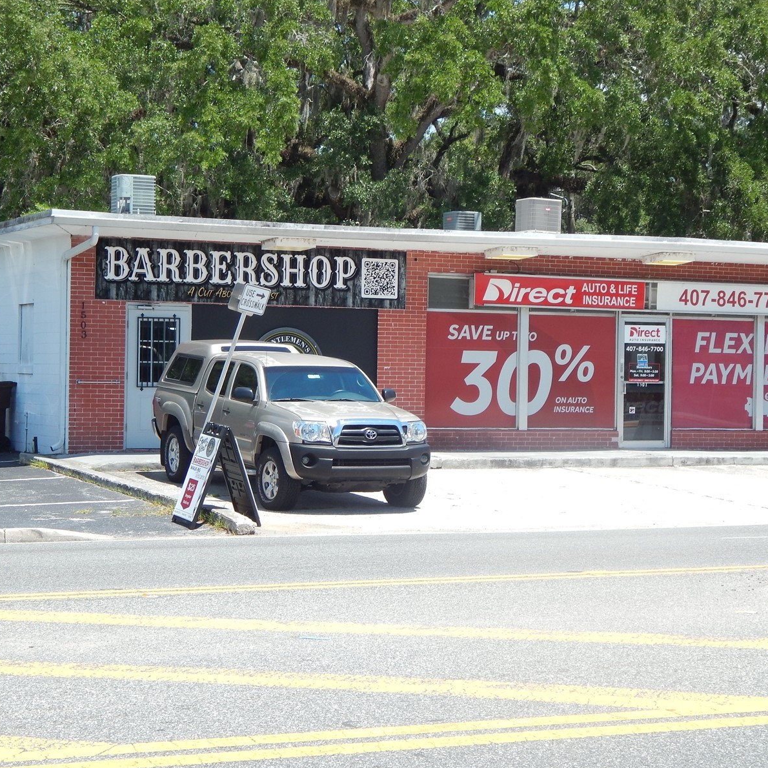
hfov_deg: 21.1
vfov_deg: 21.1
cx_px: 497
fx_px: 2058
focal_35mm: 82
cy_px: 386
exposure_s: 1/500
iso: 125
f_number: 4.1
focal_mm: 12.3
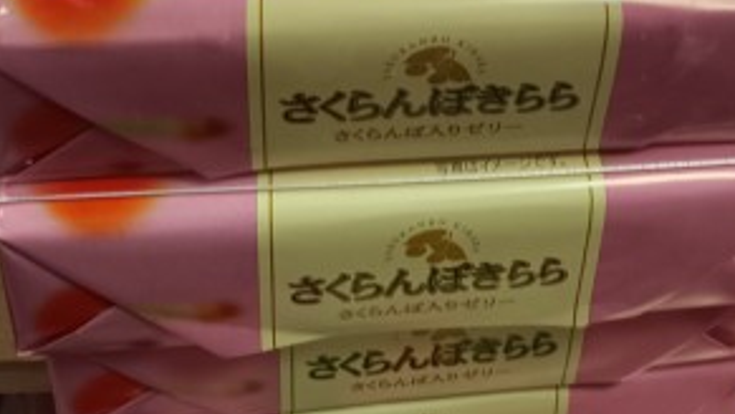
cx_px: 399
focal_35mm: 69
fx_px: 1345
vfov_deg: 13.4
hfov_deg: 30.5
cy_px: -545
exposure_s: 1/100
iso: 472
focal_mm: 6.14
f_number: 1.65
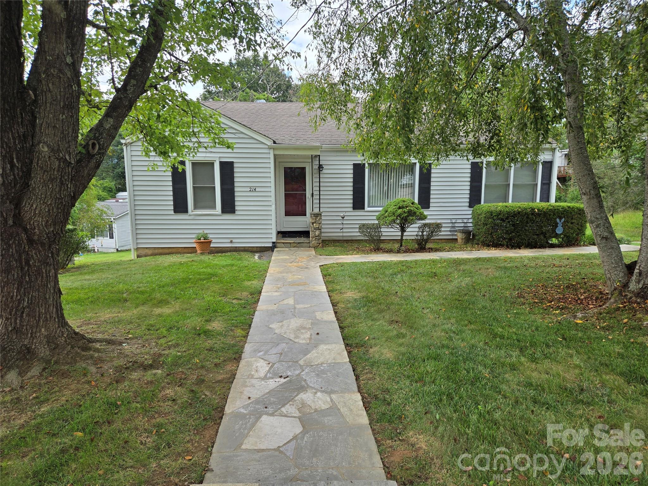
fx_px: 431
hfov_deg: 73.9
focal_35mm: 23
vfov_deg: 58.9
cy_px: 243
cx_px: 324
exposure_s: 1/657
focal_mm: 5.4
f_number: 1.8
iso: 25
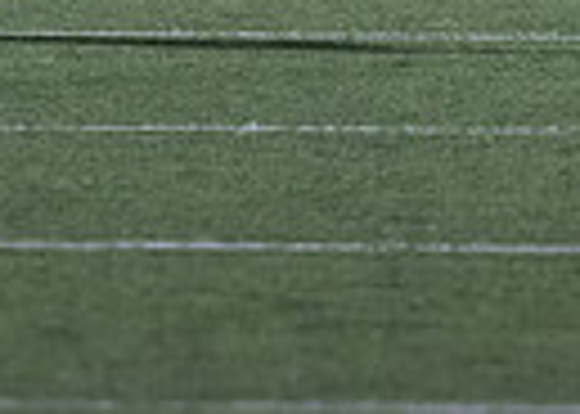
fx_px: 23691
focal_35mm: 1439
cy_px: -353
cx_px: 572
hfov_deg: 1.4
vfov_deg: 1.0
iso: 5000
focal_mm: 200
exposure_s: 1/1000
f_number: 2.8
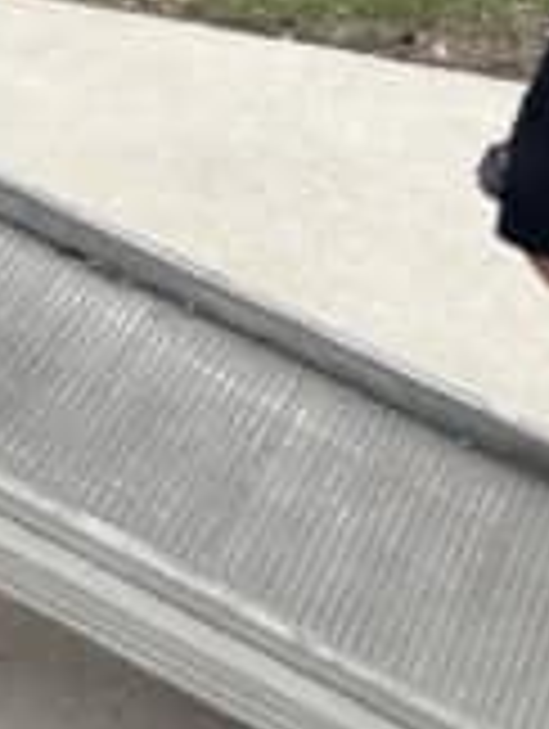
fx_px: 3480
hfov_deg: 8.3
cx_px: -767
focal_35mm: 165
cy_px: -765
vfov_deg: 10.8
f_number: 1.6
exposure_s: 1/716
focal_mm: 6
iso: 50
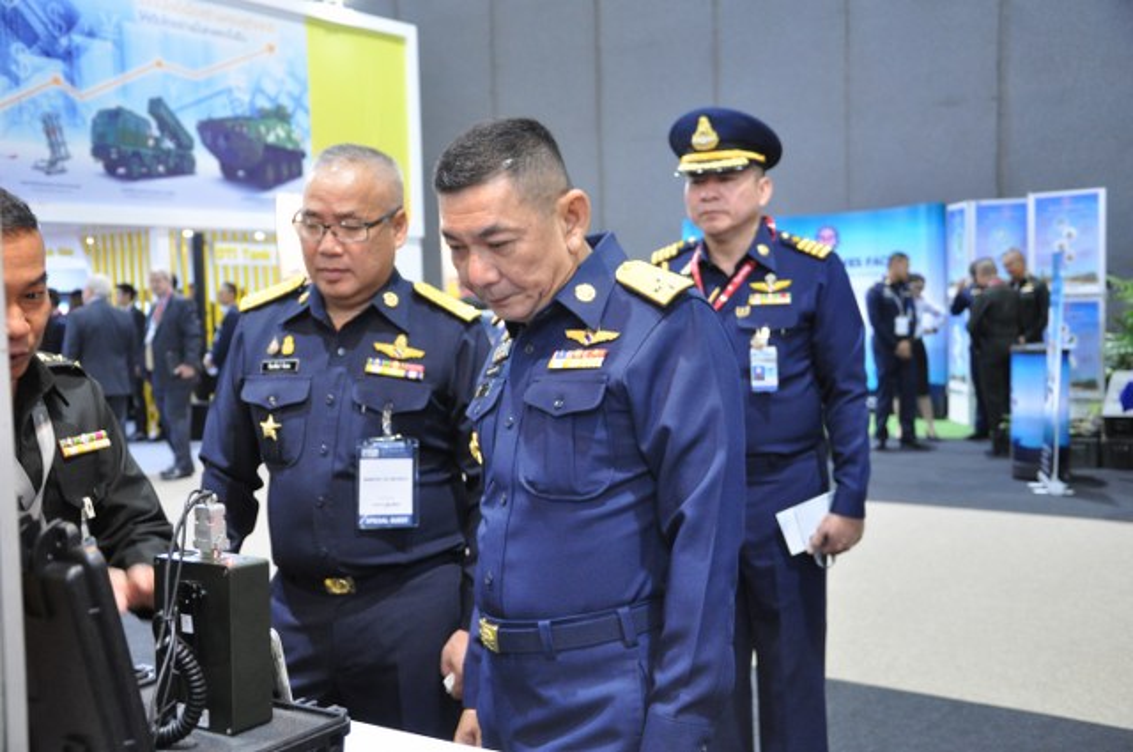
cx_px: 566
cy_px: 376
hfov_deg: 43.7
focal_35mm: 45
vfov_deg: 29.8
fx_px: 1414
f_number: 4.2
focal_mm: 30
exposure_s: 1/25
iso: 1600
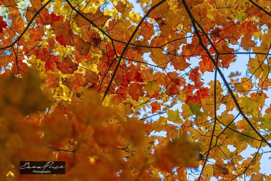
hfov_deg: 28.8
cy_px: 90
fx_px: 527
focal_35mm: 70
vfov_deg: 19.5
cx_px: 136
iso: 8000
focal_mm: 70
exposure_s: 1/800
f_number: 5.6
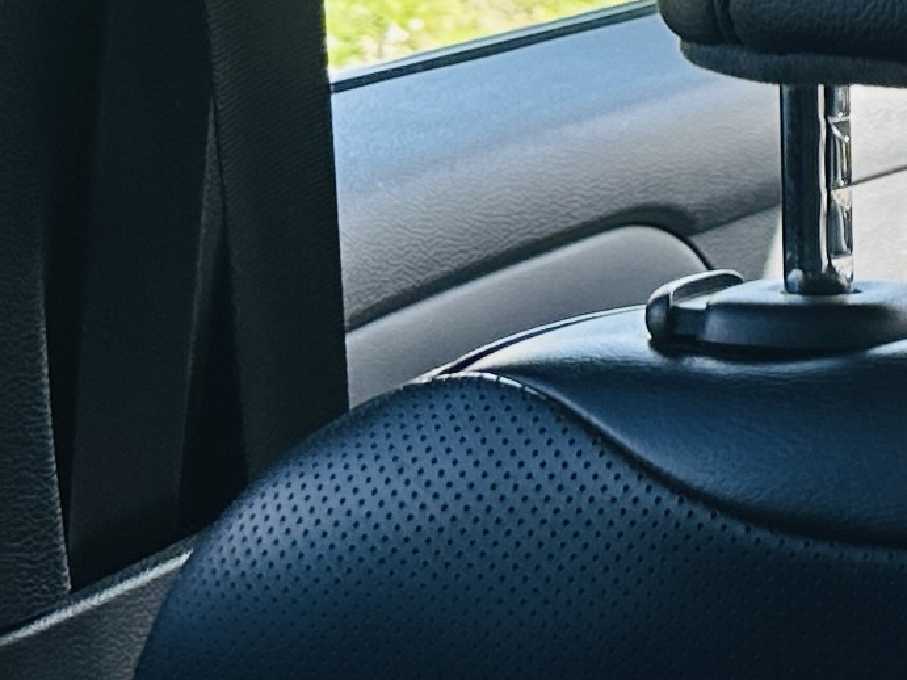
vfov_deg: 10.3
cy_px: -329
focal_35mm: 140
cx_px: 2388
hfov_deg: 11.1
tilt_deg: -4.0
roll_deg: -0.4
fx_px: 3668
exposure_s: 1/147
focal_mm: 6.86
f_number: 1.78
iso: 64
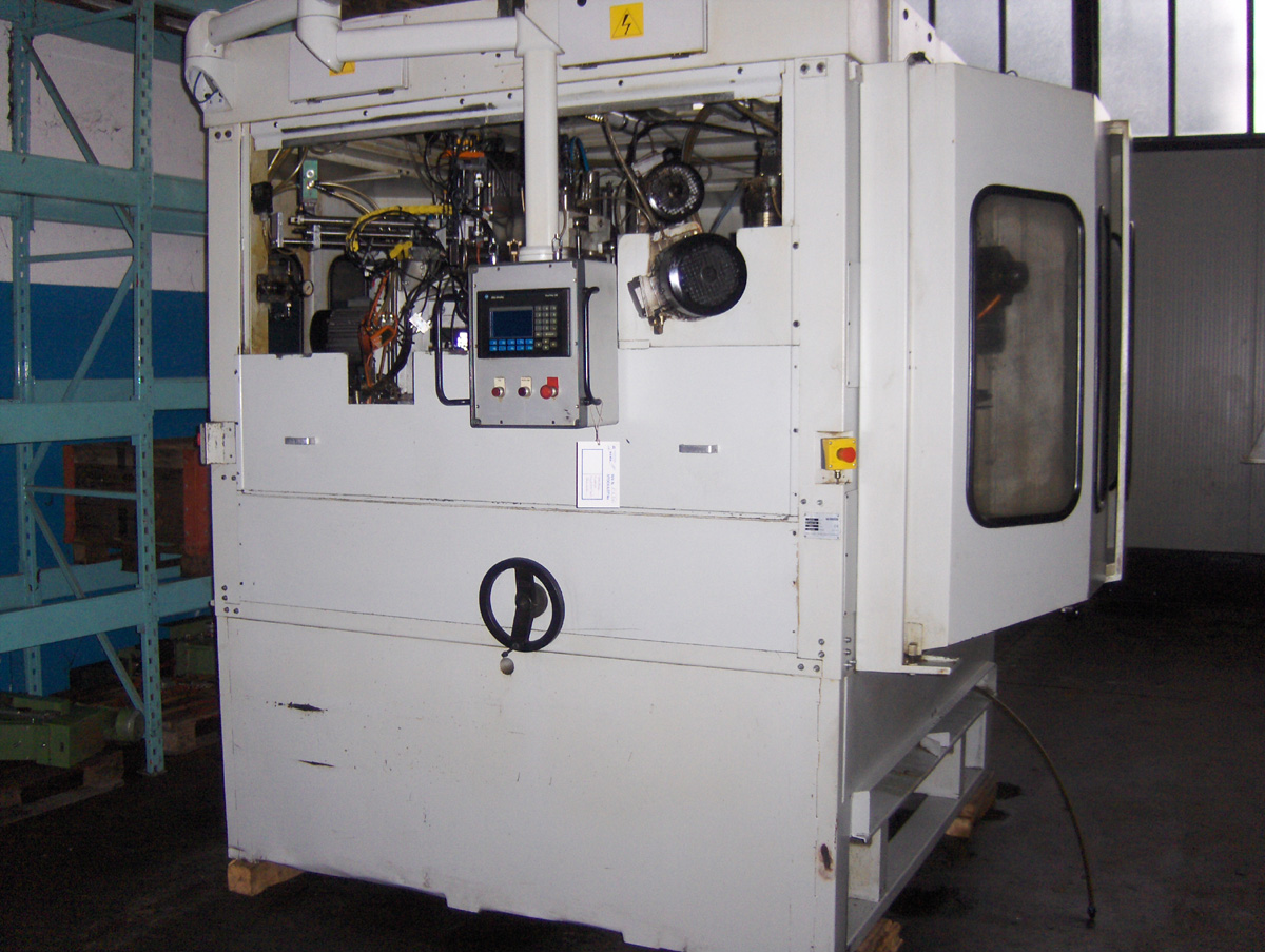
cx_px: 632
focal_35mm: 35
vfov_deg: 40.8
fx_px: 1281
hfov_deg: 52.6
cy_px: 476
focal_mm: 7.5
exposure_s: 1/60
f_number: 2.8
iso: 100
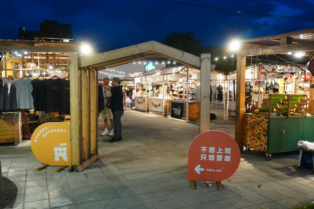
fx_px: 275
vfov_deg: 41.6
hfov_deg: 59.5
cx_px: 157
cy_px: 104
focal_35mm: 32
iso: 1600
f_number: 4
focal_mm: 21
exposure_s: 1/40
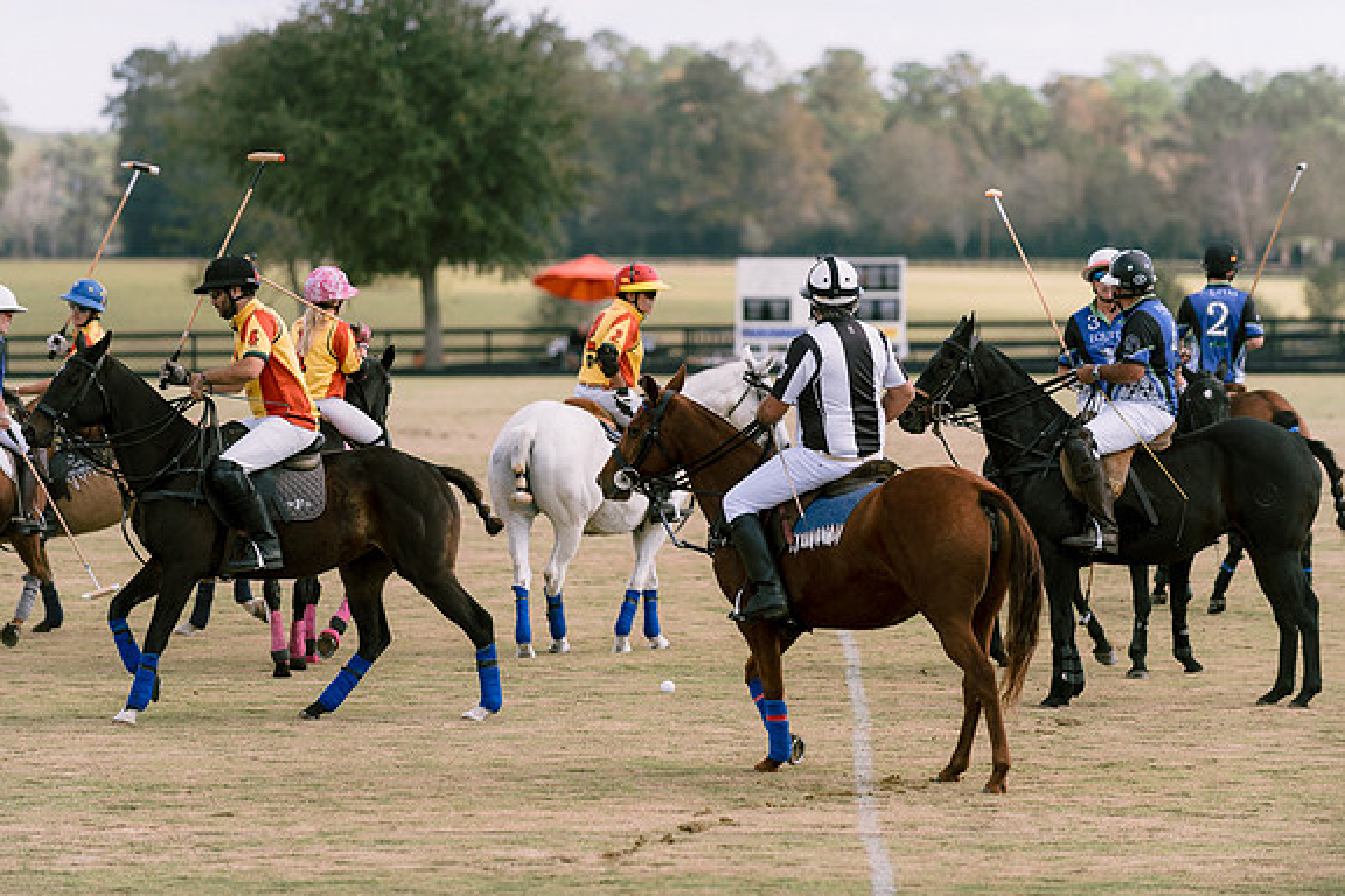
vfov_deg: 9.1
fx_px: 5641
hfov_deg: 13.6
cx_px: 672
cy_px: 449
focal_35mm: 151
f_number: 3.5
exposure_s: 1/2000
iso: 200
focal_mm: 150
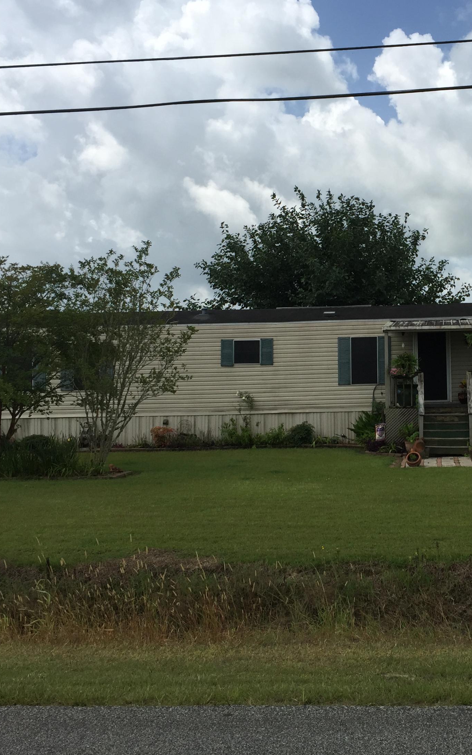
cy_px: 370
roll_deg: +0.1
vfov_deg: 47.2
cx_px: 396
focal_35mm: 42
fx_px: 865
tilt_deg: +1.4
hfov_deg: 29.6
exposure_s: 1/2475
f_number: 2.2
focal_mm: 4.15
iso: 32
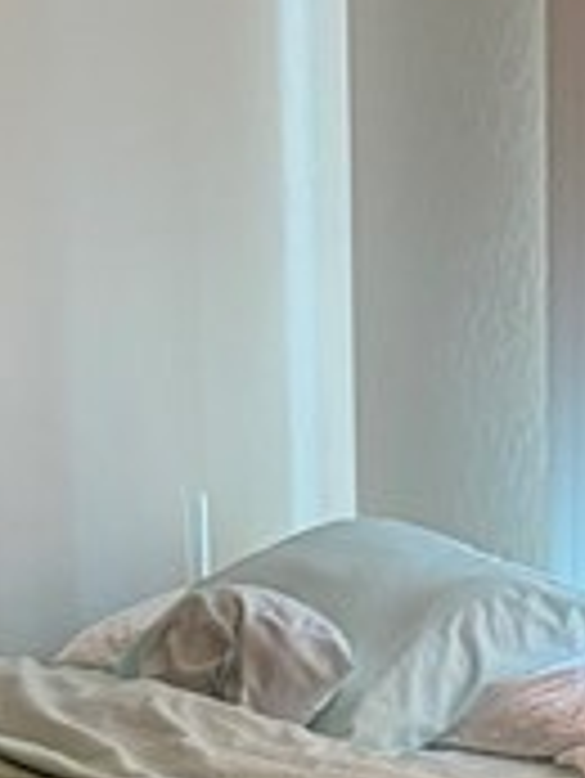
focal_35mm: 154
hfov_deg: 9.6
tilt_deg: -13.6
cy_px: 1025
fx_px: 3466
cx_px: 351
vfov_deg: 12.4
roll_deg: +1.1
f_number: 1.6
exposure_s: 1/60
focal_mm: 5.96
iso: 400
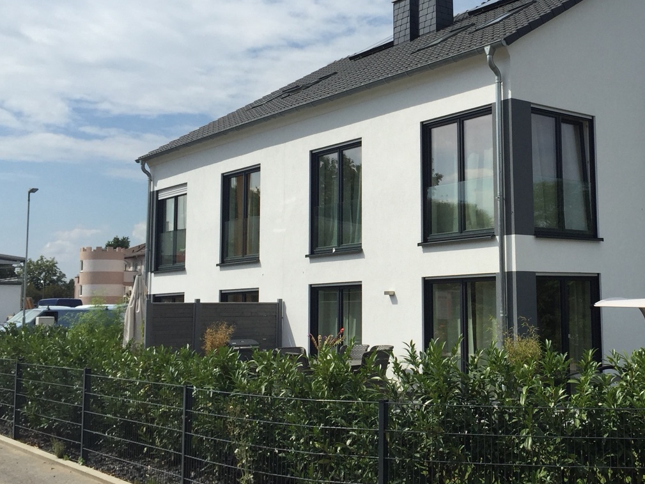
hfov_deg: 39.8
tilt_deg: +7.2
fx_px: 857
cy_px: 206
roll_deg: -0.3
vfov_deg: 31.5
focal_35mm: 46
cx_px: 501
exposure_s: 1/3300
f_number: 2.2
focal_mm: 4.15
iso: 32
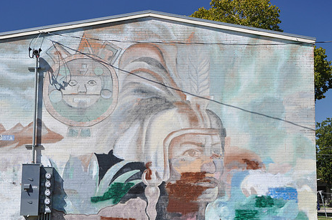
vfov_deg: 21.2
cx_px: 170
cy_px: 121
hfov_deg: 31.4
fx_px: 590
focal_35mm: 64
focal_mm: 34
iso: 200
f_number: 8
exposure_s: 1/250
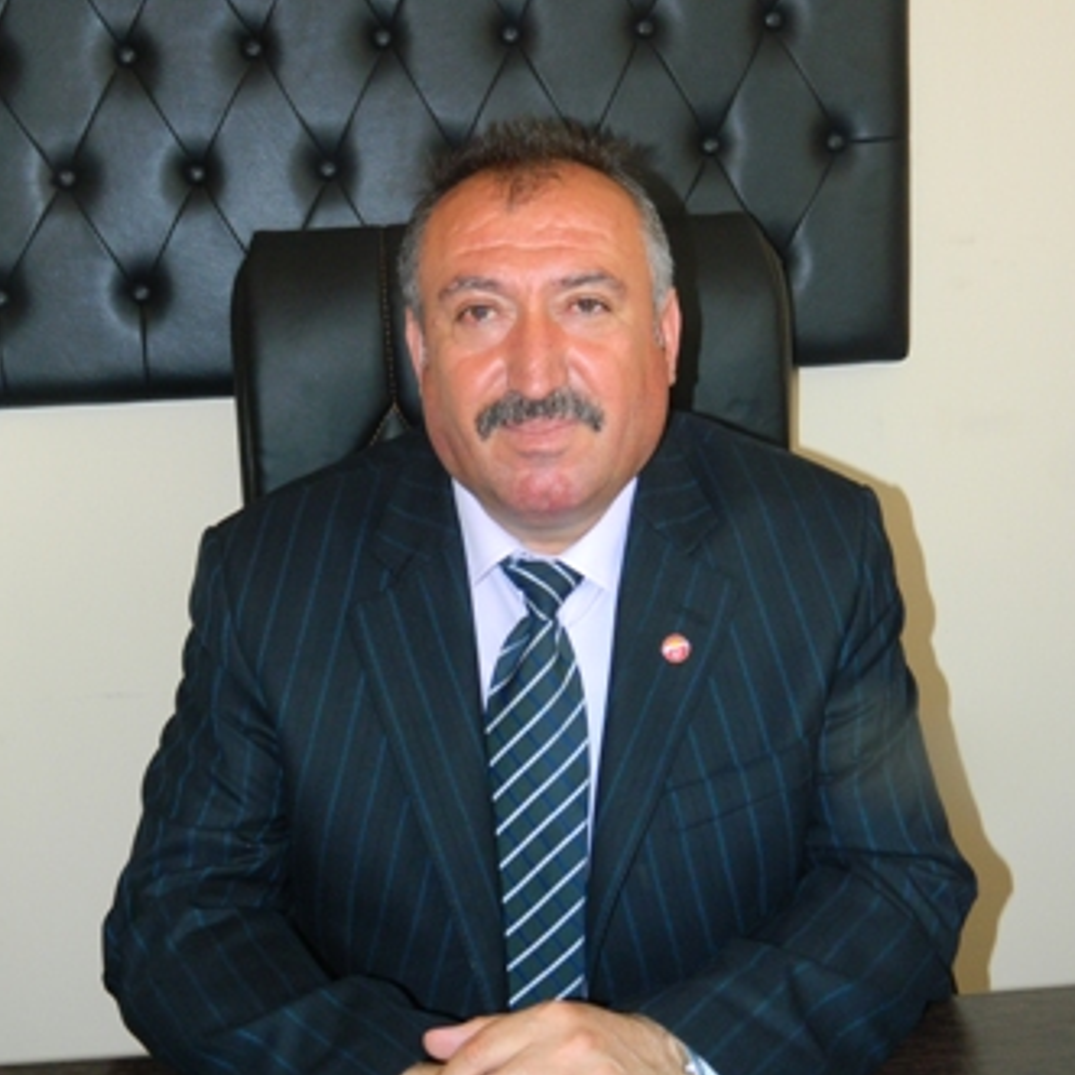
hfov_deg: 34.7
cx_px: 536
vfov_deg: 34.6
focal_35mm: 49
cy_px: 484
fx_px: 1722
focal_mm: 7.3
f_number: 3.5
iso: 200
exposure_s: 1/30
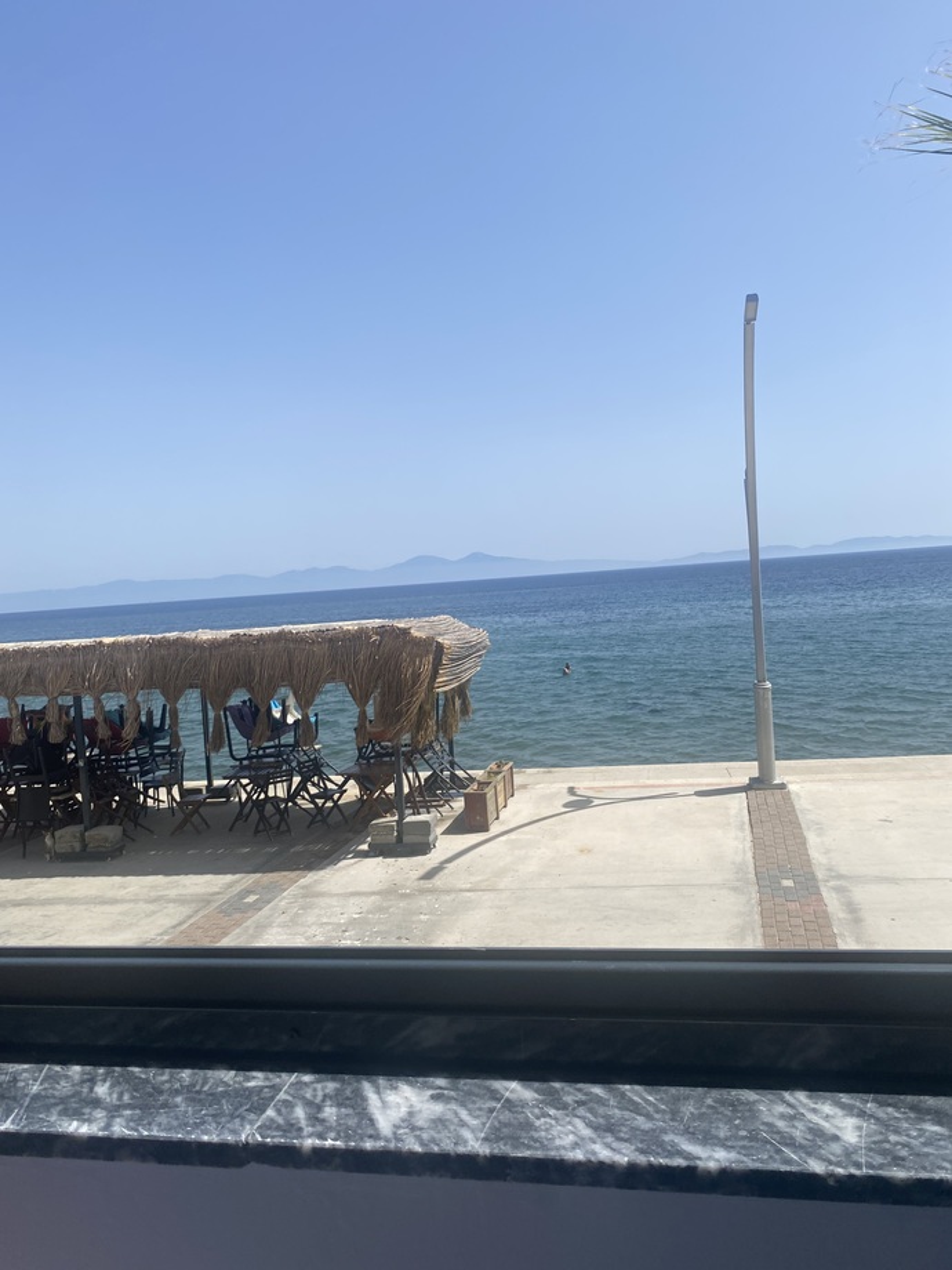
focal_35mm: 26
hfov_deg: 53.1
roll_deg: +4.5
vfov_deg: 67.3
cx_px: 476
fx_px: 953
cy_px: 635
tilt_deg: -0.7
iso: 32
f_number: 1.8
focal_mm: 4.25
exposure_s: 1/4274
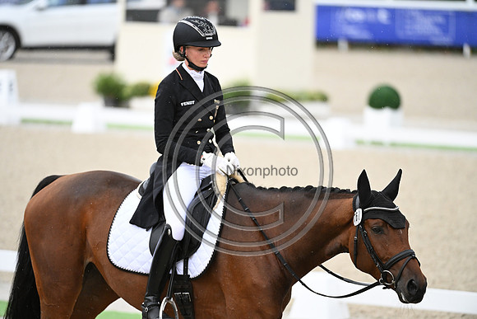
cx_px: 238
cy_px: 160
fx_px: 3976
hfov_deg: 6.9
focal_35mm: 300
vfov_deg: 4.6
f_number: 4.5
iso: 2800
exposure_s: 1/1250
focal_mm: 300
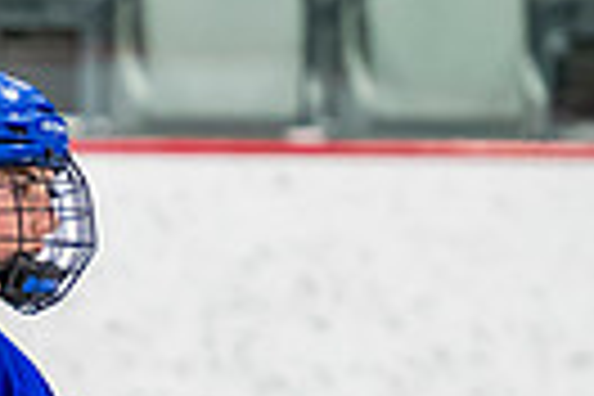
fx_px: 18792
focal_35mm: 1139
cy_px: 505
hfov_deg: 1.8
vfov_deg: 1.2
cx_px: -323
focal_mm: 185
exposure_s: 1/800
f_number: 3.2
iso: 1600
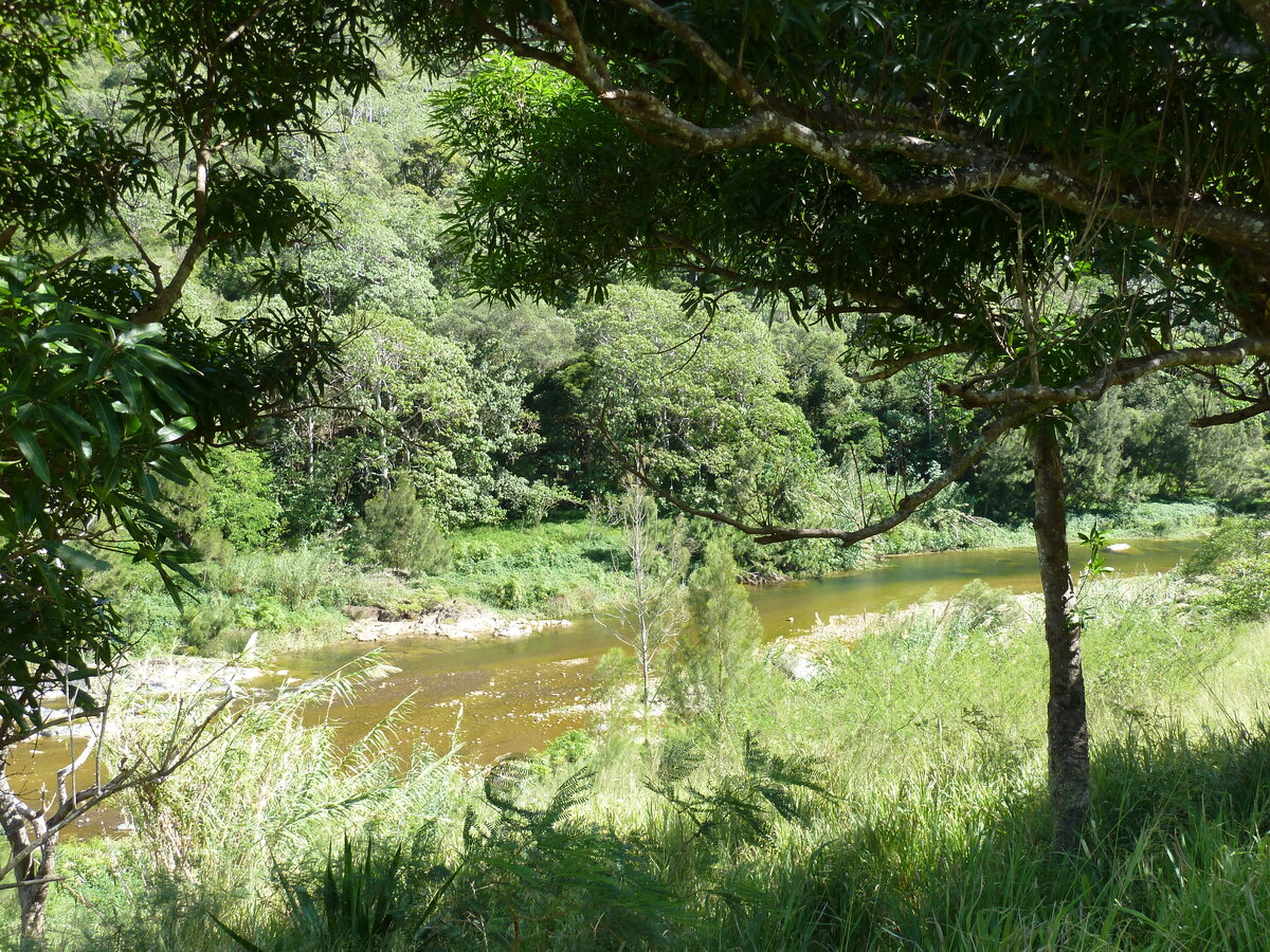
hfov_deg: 50.1
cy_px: 476
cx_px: 635
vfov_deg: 38.7
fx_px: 1357
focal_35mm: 37
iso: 80
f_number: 4
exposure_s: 1/125
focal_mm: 6.1
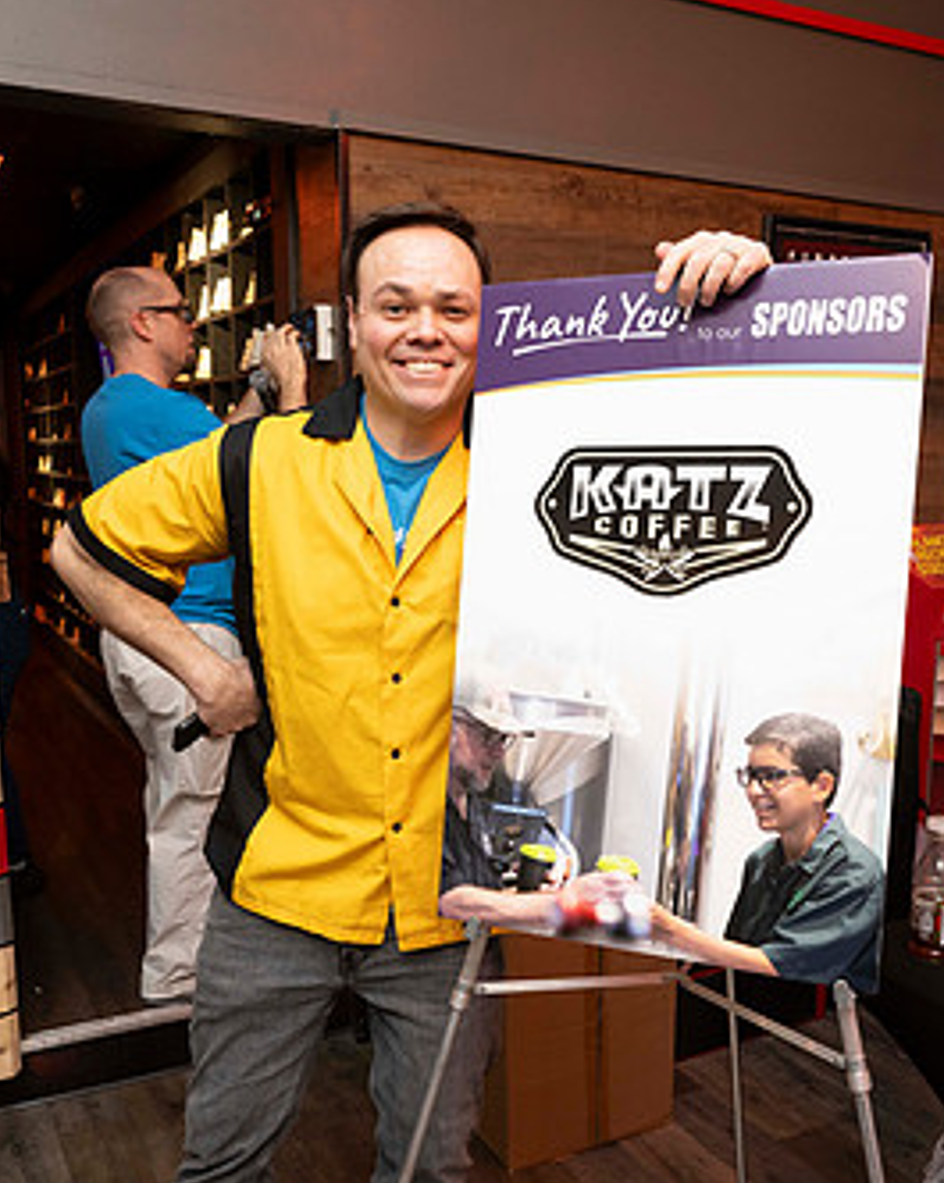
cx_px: 492
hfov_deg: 42.2
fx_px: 1224
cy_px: 659
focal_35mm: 35
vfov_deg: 51.5
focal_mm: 27.5
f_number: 5.6
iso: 800
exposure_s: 1/60
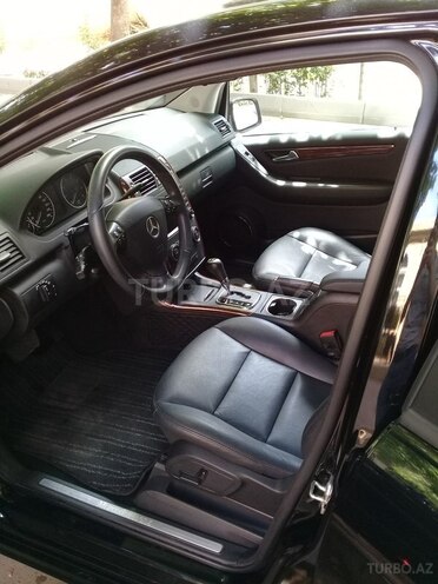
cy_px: 292
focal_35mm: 31
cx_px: 219
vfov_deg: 58.4
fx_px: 523
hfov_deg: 45.4
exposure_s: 1/33
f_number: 2.2
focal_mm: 3.3
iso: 100
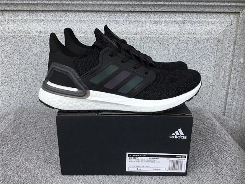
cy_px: 92
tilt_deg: -17.7
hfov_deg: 58.4
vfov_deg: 45.4
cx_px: 122
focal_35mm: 31
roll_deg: -0.8
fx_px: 219
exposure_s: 1/351
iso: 25
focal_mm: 3.3
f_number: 2.4
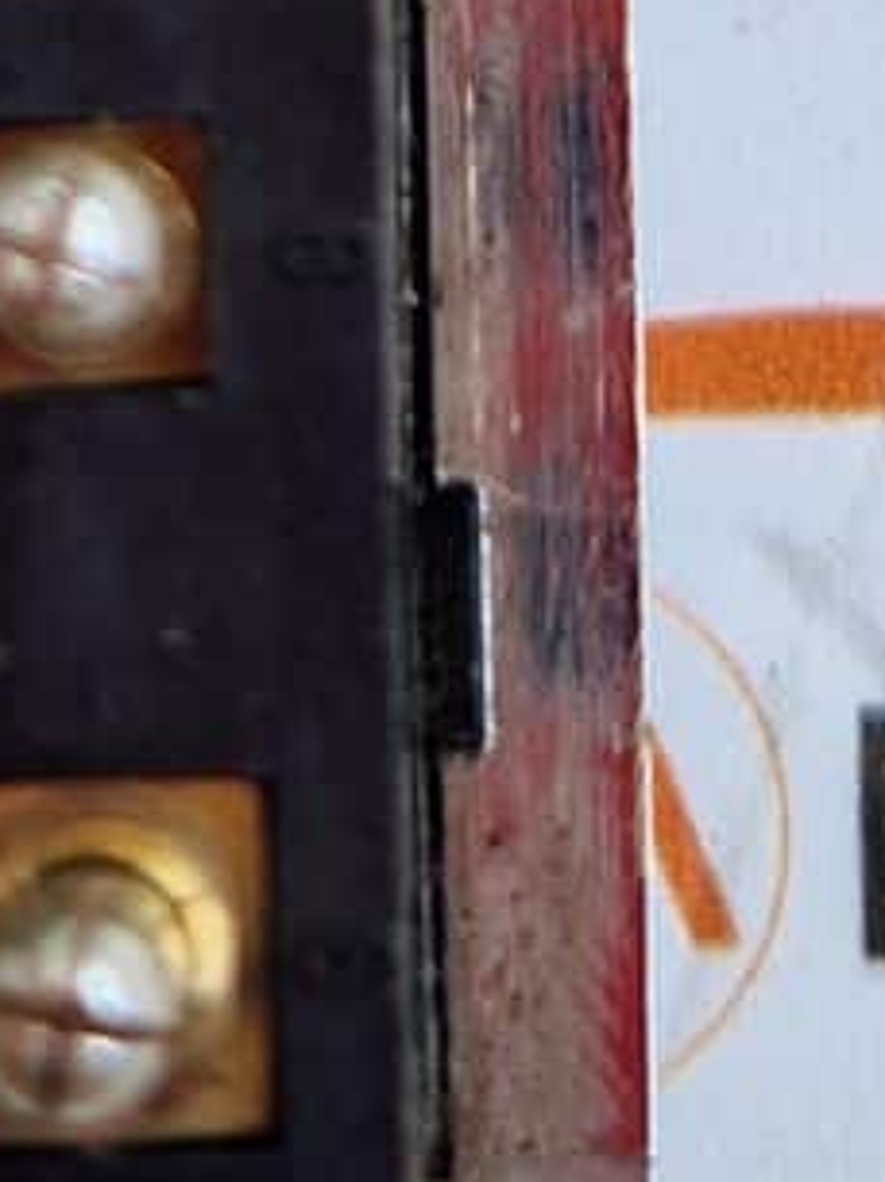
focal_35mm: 154
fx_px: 5257
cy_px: -885
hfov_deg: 9.6
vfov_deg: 11.9
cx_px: 572
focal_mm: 5.4
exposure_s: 1/104
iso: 50
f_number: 1.8
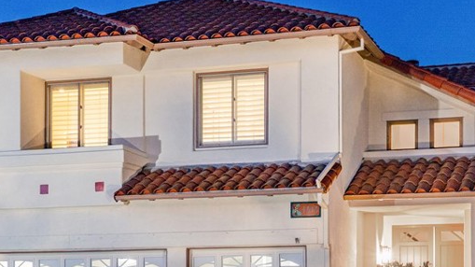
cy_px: 235
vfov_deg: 15.3
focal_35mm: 78
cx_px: 310
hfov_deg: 27.1
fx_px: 982
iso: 400
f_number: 11
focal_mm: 37
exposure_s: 1.6
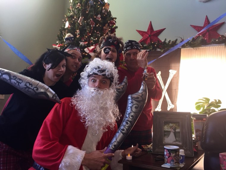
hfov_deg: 61.7
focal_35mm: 29
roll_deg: -1.9
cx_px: 113
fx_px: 189
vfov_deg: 48.2
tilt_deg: +8.6
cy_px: 85
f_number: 2.2
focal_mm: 4.15
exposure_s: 1/30
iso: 32
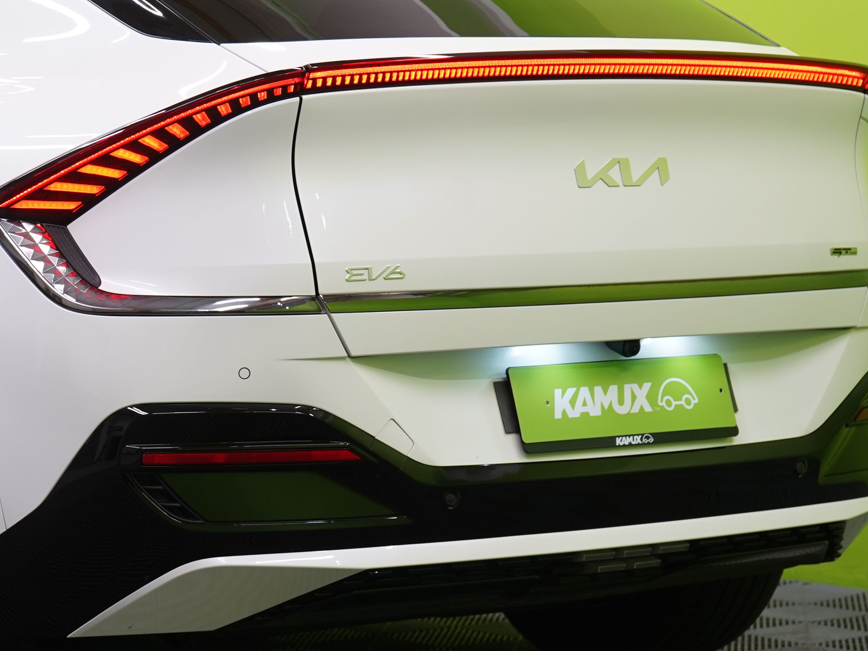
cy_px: 290
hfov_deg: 15.6
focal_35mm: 125
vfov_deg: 11.9
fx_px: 3134
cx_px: 67
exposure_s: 1/40
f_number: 5
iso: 400
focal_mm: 57
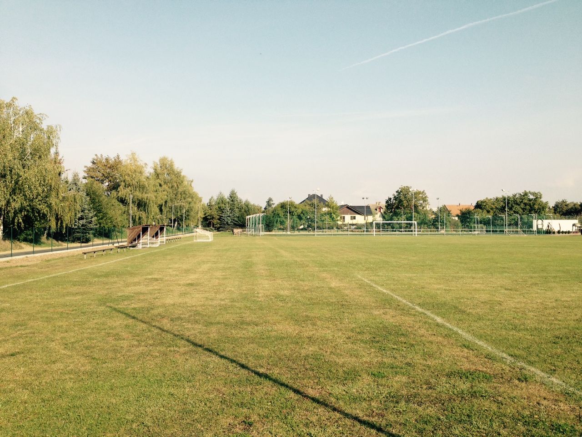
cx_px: 291
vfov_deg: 40.7
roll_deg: -0.8
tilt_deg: +0.2
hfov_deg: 52.6
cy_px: 218
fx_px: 588
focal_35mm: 35
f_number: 2.4
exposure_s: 1/1346
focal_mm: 4.28
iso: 50
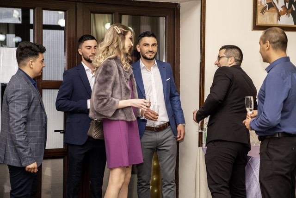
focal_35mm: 77
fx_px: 633
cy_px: 99
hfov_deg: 26.3
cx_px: 148
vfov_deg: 17.7
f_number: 2.8
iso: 1250
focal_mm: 51.6
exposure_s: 1/125
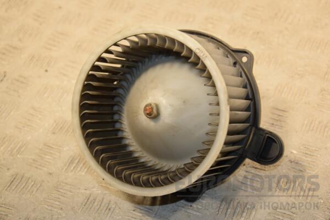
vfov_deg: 18.2
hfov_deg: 27.0
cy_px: 110
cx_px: 165
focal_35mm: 75
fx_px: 687
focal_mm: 50
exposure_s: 1/200
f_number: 5.6
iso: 800
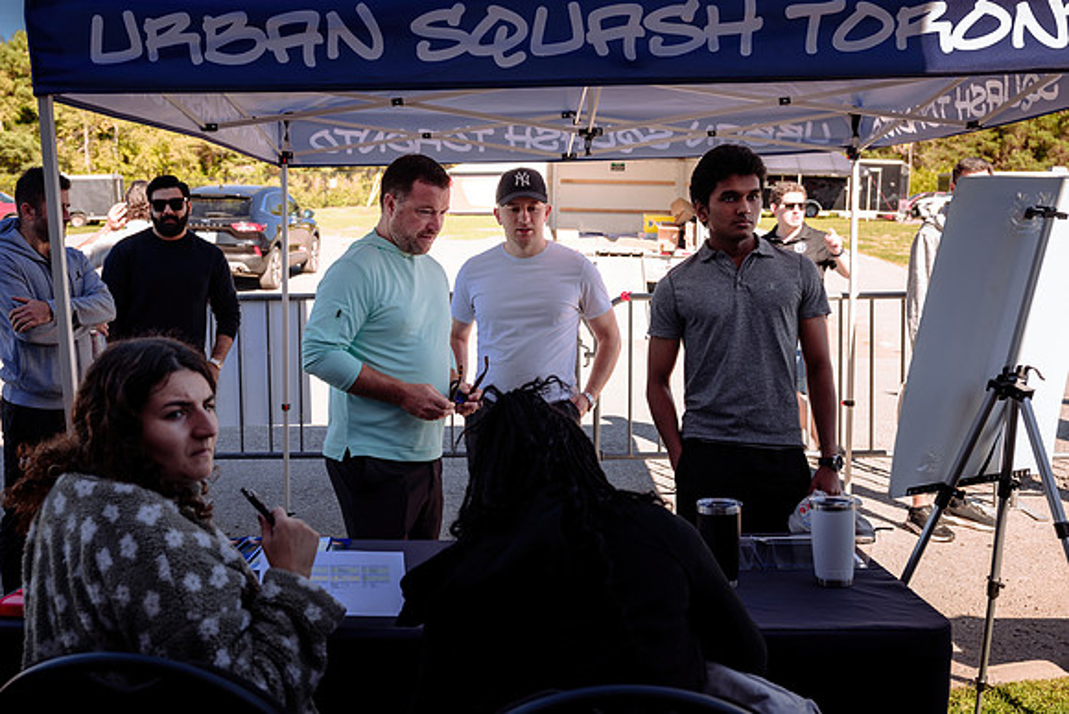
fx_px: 1113
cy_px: 319
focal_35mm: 37
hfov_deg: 51.3
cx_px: 507
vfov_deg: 35.5
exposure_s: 1/125
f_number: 4.5
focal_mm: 33
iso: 64
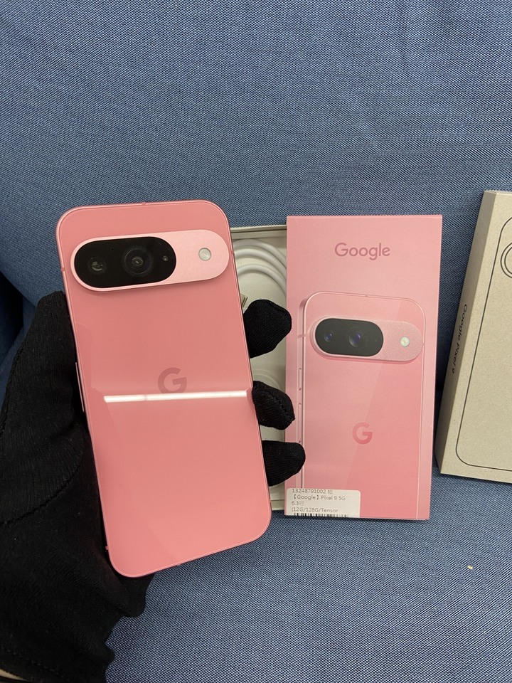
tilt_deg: -50.5
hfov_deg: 53.1
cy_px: 342
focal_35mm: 26
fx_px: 513
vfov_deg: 67.3
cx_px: 256
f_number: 1.8
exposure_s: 1/60
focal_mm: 4.25
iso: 80
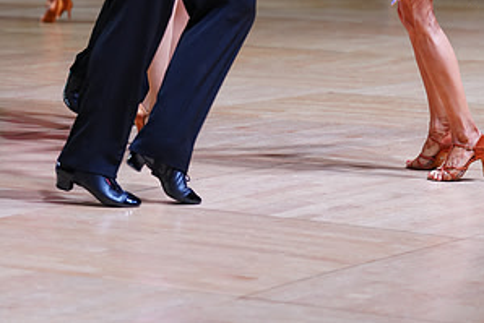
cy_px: -144
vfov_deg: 7.6
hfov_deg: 11.6
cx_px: 222
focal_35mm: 177
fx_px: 2381
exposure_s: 1/400
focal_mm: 91
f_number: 2.8
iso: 640
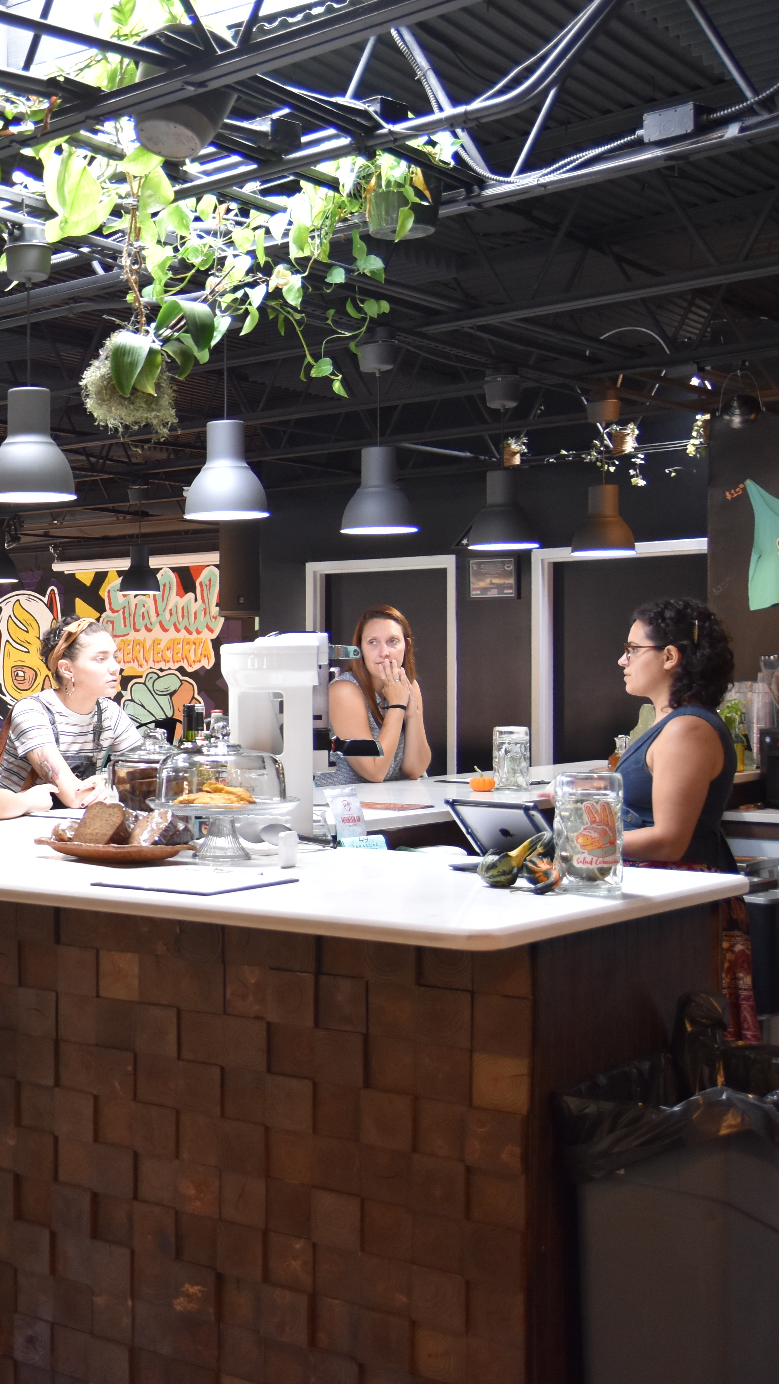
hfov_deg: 20.9
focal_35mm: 52
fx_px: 1909
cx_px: -252
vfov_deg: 39.9
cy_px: 691
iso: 800
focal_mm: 22
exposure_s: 1/60
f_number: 3.5
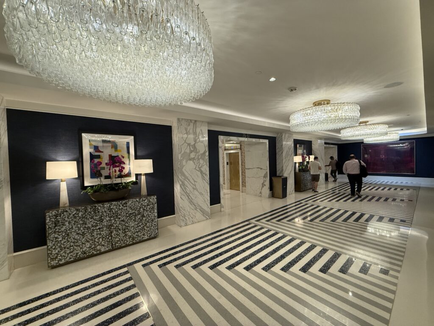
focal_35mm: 14
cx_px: 217
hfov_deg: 102.1
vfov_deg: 85.7
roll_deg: +0.9
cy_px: 163
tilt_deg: -0.7
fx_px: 176
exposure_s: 1/60
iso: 320
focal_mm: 2.22
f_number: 2.2
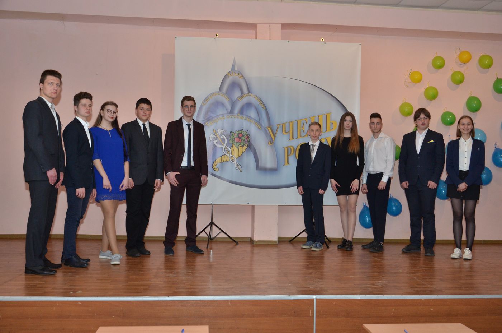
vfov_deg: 35.3
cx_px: 251
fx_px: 522
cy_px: 166
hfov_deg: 51.4
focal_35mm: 38
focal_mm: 25
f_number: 8
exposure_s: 1/200
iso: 1000
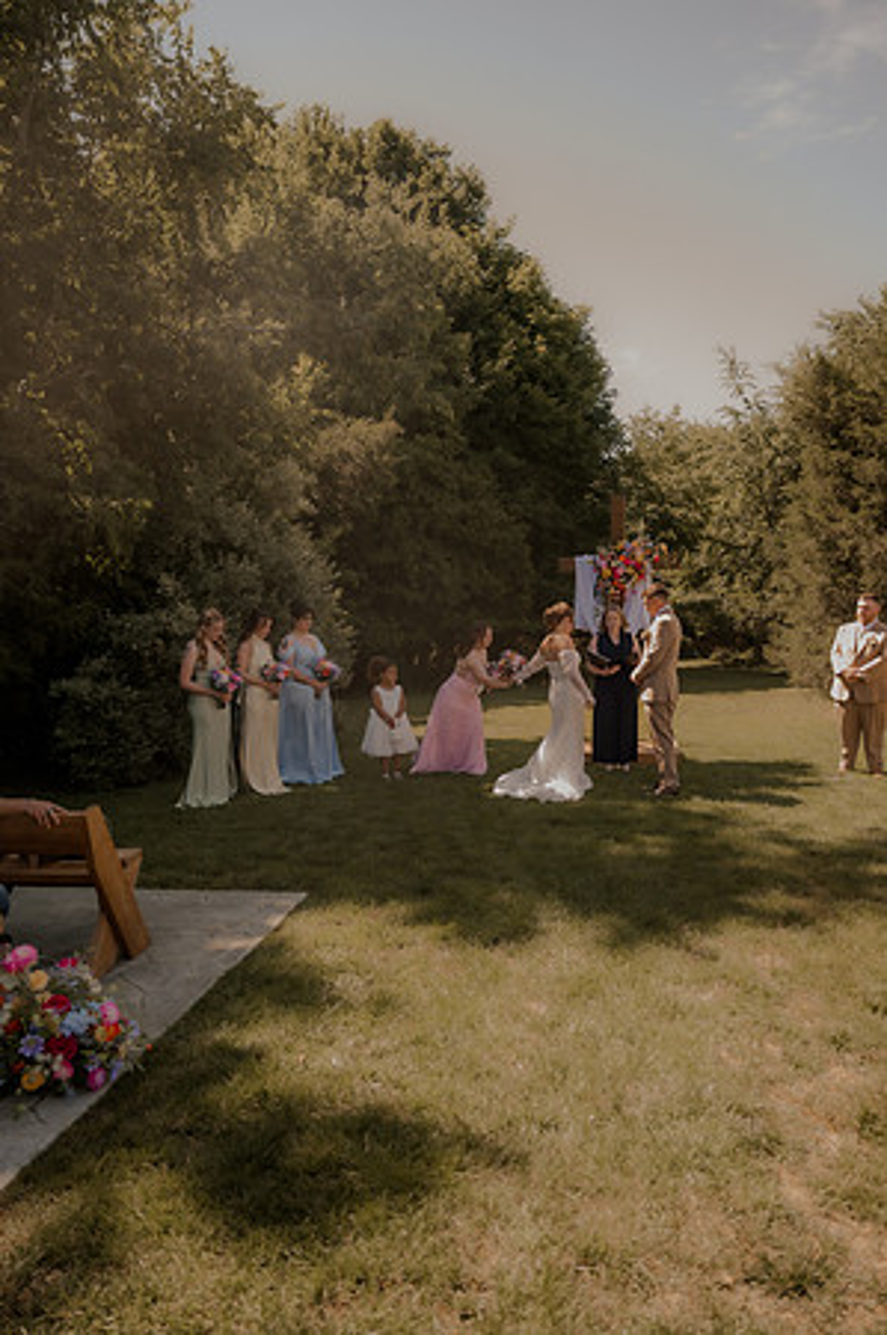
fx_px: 963
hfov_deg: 49.5
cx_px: 444
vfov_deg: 69.4
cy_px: 668
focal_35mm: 26
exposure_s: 1/500
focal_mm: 26
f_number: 2.8
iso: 200
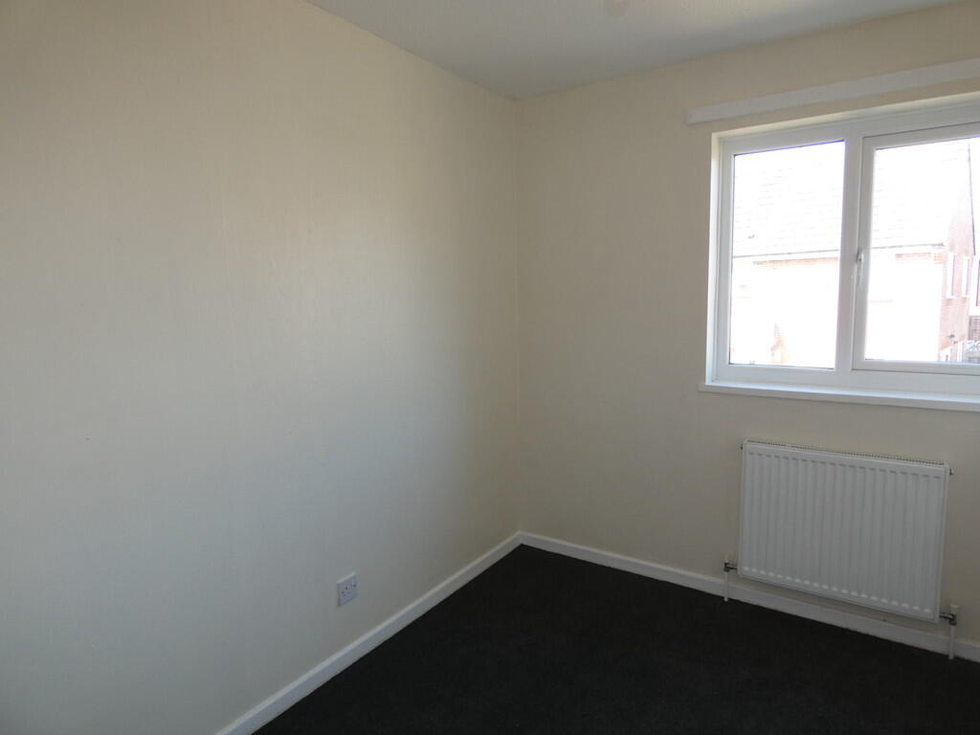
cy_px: 368
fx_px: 566
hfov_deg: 81.7
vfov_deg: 66.0
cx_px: 490
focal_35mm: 20
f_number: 2.8
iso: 100
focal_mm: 3.6
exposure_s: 1/60
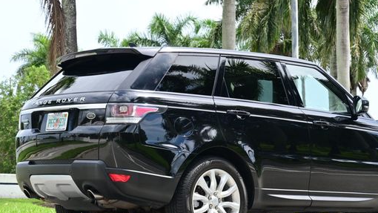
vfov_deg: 13.1
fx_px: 929
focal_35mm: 93
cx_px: 234
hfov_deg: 23.0
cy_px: 91
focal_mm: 47
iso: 100
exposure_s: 1/160
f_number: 6
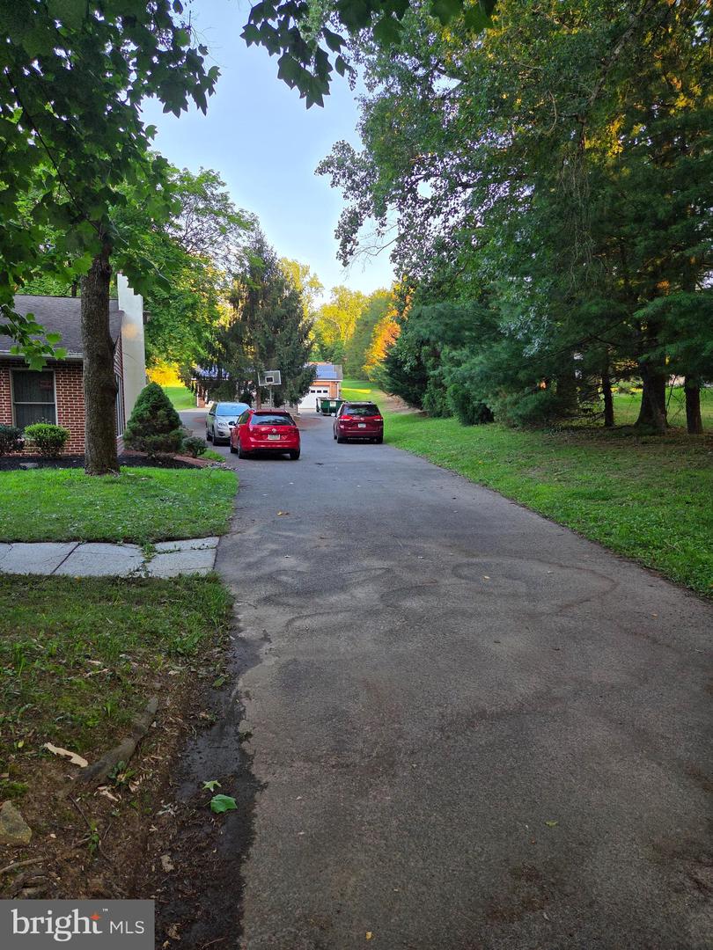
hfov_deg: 58.9
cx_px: 356
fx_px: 632
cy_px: 475
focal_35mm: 23
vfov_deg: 73.9
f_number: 1.8
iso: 50
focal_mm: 5.4
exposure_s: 1/180
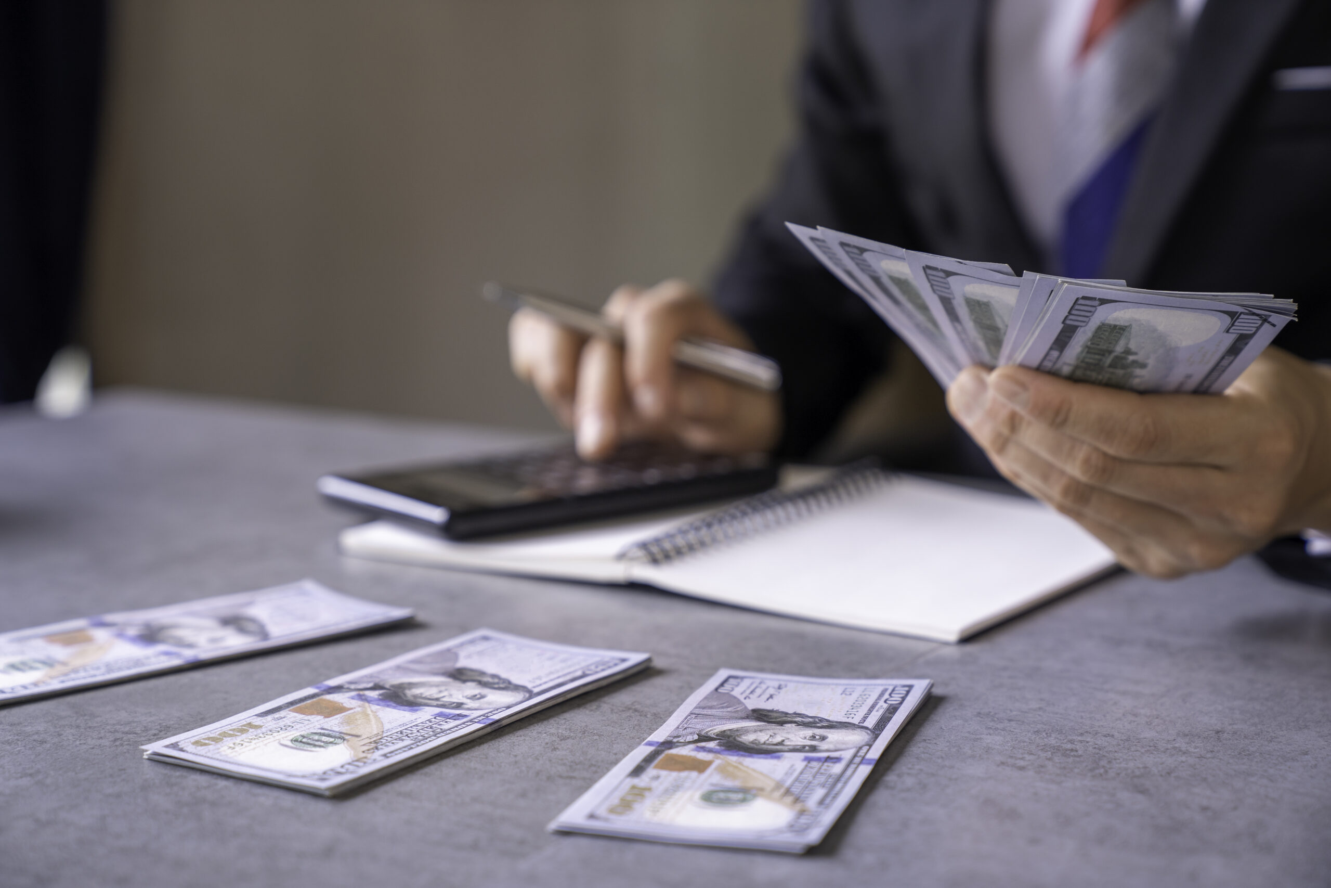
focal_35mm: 70
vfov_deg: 19.5
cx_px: 666
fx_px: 2588
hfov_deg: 28.8
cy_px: 444
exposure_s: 1/100
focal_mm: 70
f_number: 3.5
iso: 200
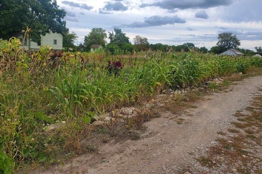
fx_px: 204
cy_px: 73
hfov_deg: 65.5
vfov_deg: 46.2
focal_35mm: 28
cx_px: 130
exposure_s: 1/803
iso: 50
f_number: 2.4
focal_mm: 4.3
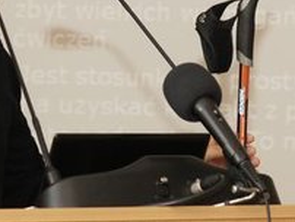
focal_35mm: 324
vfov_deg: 4.6
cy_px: 31
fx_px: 2764
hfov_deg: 6.1
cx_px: 140
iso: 800
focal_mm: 70
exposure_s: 1/125
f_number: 5.6
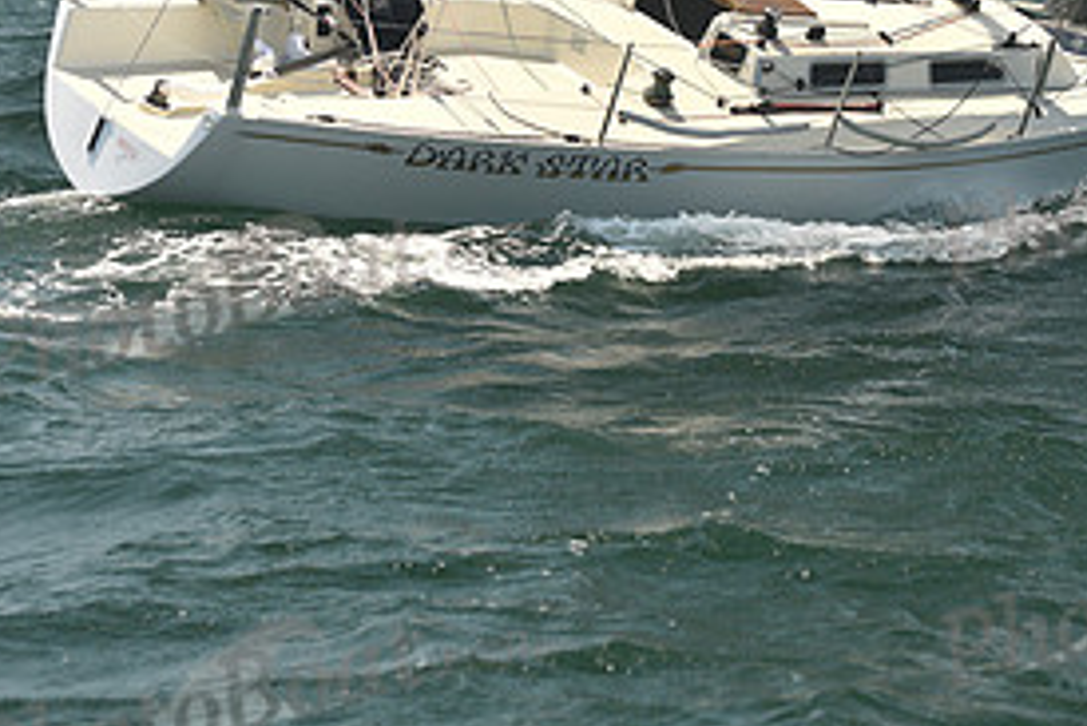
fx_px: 4471
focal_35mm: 148
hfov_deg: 13.8
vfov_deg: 9.2
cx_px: 738
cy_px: 34
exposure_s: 1/640
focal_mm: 70
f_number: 5.6
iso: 250
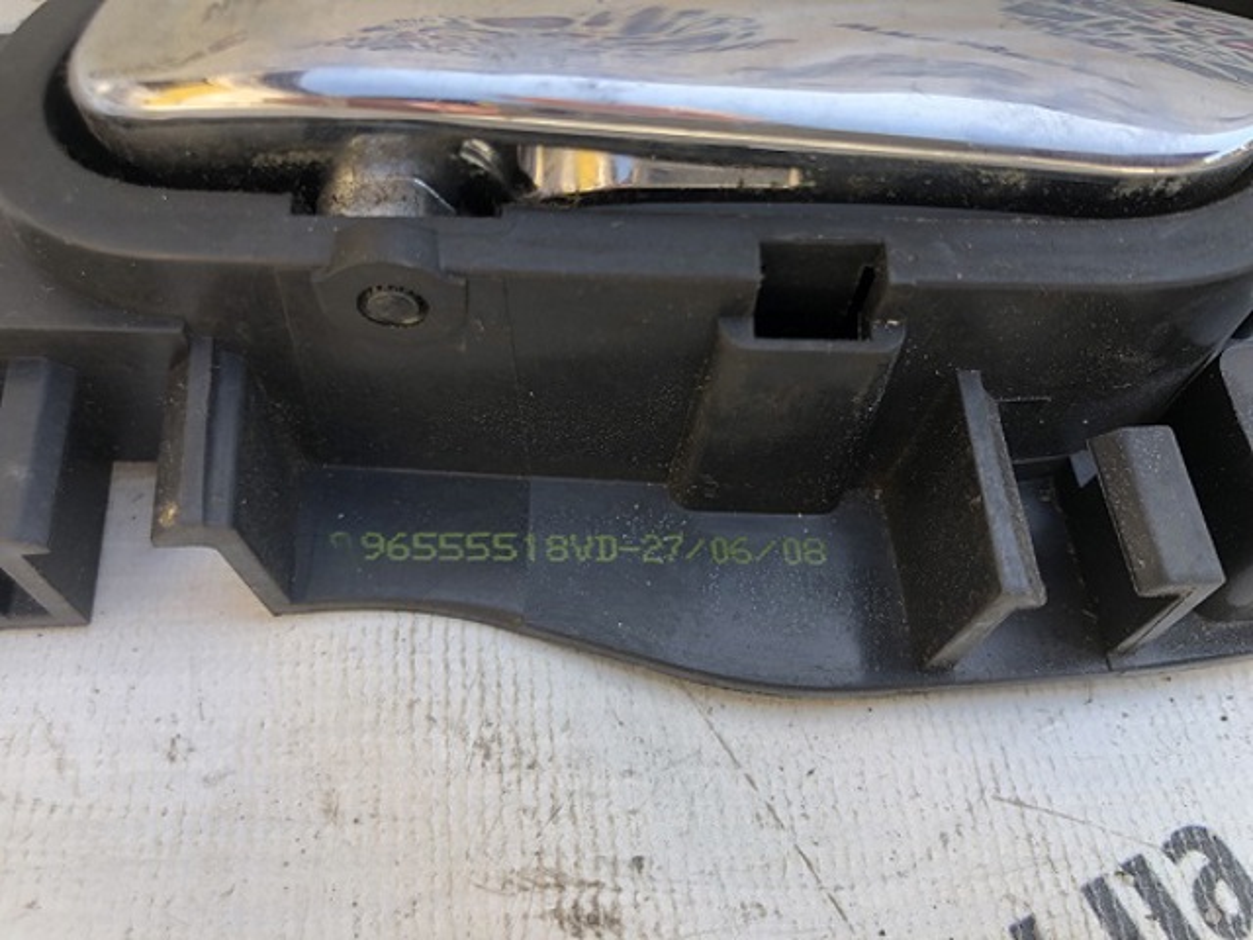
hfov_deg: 63.4
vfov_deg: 49.7
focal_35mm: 28
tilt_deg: -59.7
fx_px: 1014
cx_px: 626
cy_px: 470
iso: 20
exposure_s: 1/120
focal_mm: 3.99
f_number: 1.8
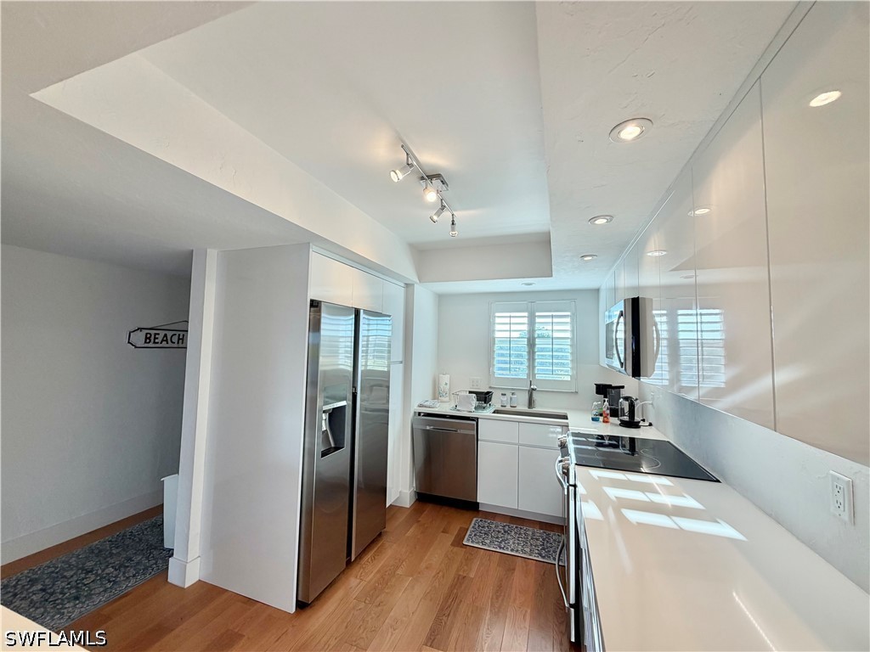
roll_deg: -0.4
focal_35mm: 14
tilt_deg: +3.5
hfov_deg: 102.1
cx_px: 435
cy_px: 326
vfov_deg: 85.7
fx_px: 352
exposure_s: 1/120
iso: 80
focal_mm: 2.22
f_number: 2.2
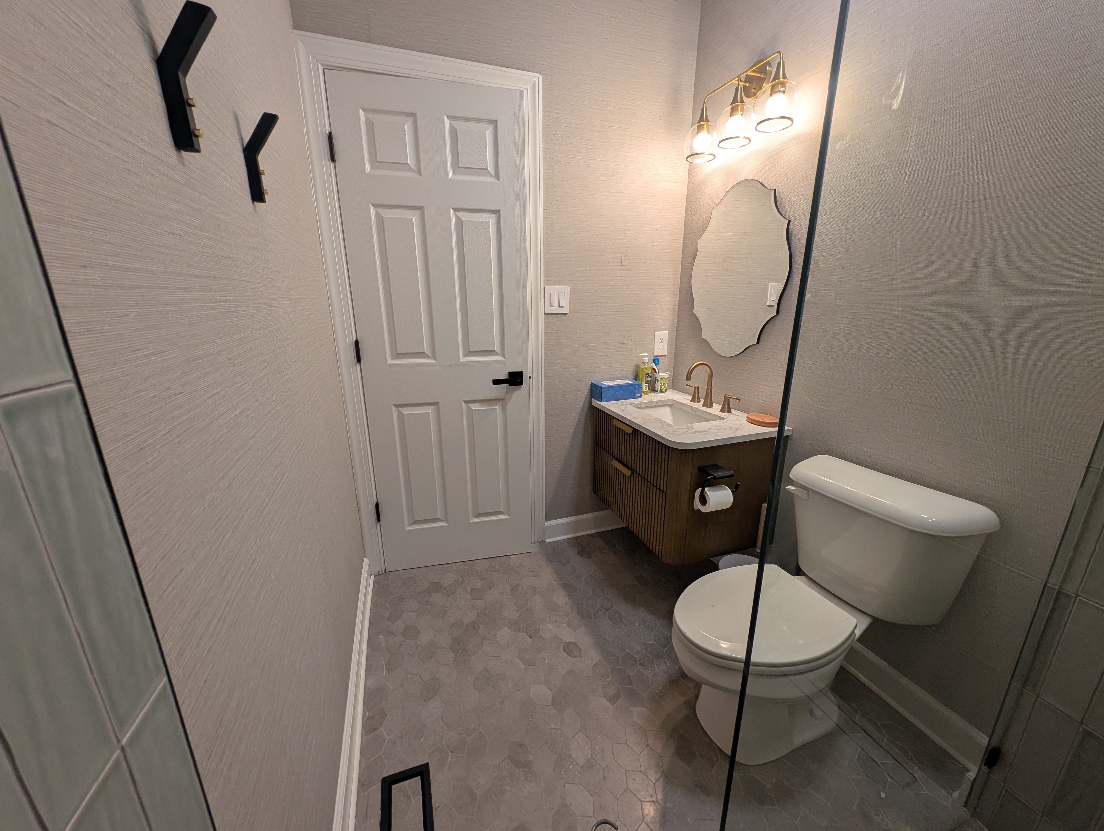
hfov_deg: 110.5
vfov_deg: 94.6
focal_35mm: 12
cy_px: 416
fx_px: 383
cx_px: 552
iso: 47
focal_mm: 2.23
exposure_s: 1/60
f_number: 1.95
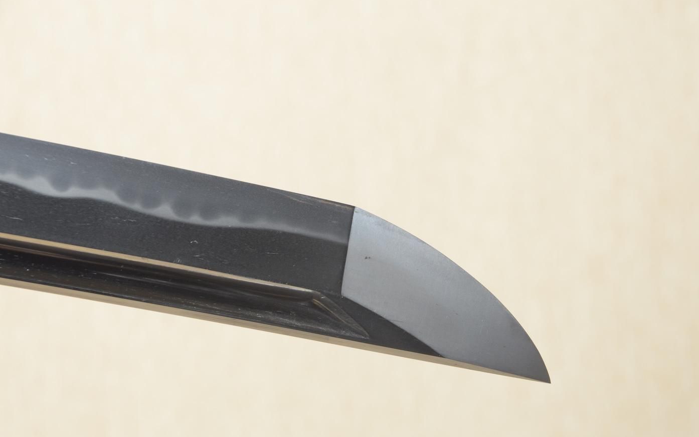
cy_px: 231
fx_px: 3077
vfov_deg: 8.1
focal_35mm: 162
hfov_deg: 13.0
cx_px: 352
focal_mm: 105
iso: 400
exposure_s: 1/1.6
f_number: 11
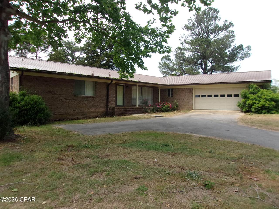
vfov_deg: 51.4
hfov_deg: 65.3
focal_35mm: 27
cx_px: 140
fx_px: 218
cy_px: 104
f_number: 10.4
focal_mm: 4.9
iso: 200
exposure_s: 1/120
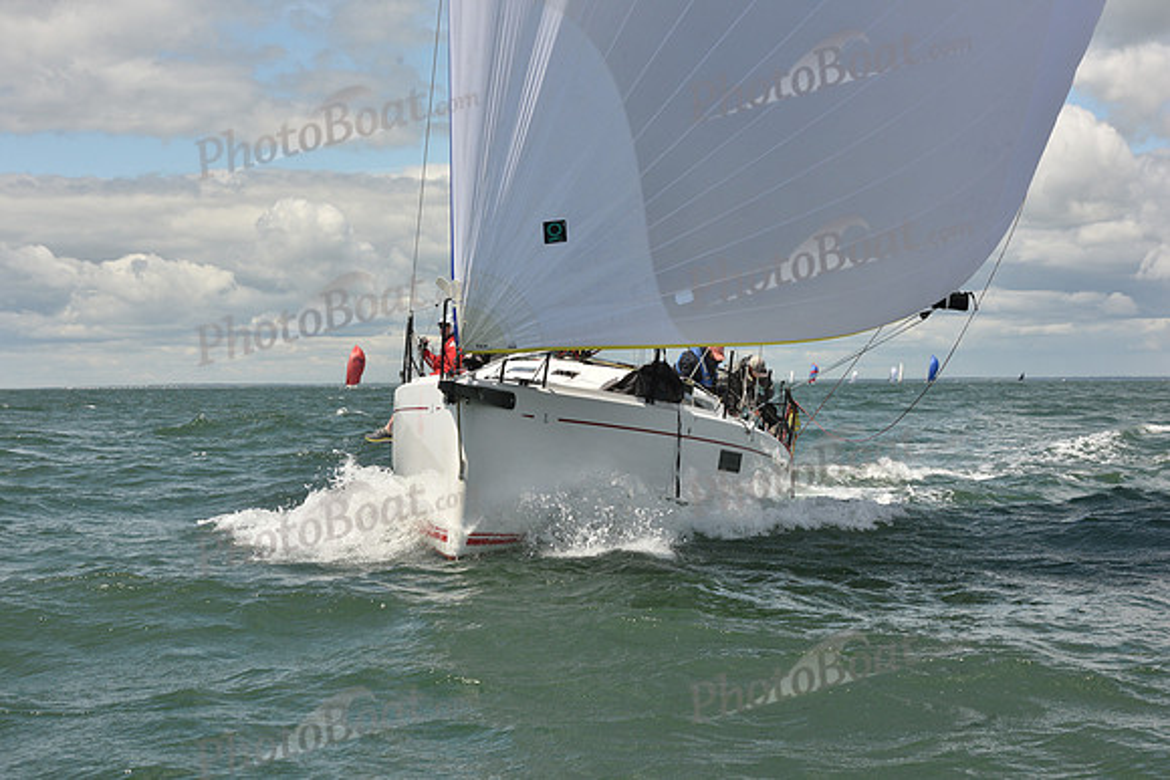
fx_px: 2275
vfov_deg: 19.5
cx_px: 585
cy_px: 390
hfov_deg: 28.8
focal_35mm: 70
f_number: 13
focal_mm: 70
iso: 320
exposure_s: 1/800
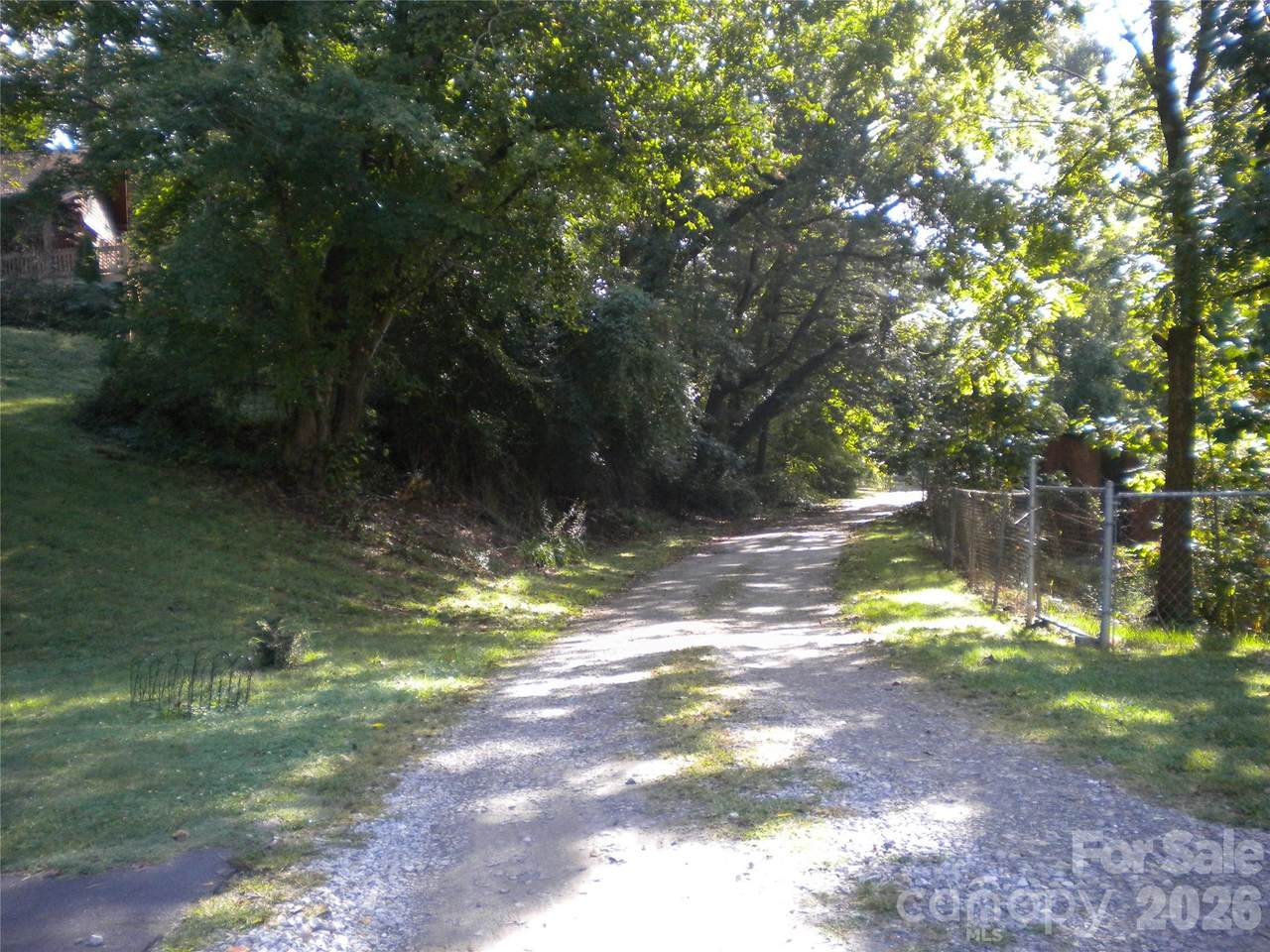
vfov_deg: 40.7
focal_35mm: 35
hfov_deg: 52.6
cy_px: 476
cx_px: 635
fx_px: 1284
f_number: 3.1
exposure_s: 1/479
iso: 320
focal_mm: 6.3
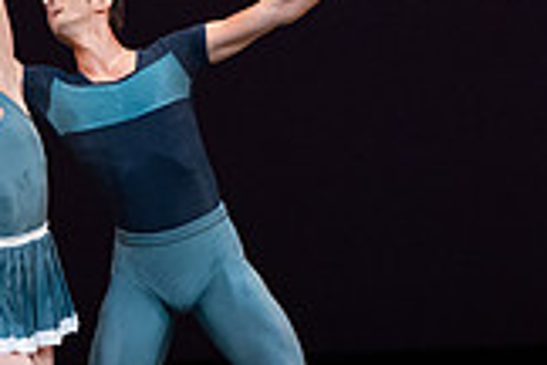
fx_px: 14388
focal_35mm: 947
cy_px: 144
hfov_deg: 2.2
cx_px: 27
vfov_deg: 1.5
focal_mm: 265
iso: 5000
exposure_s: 1/400
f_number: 8
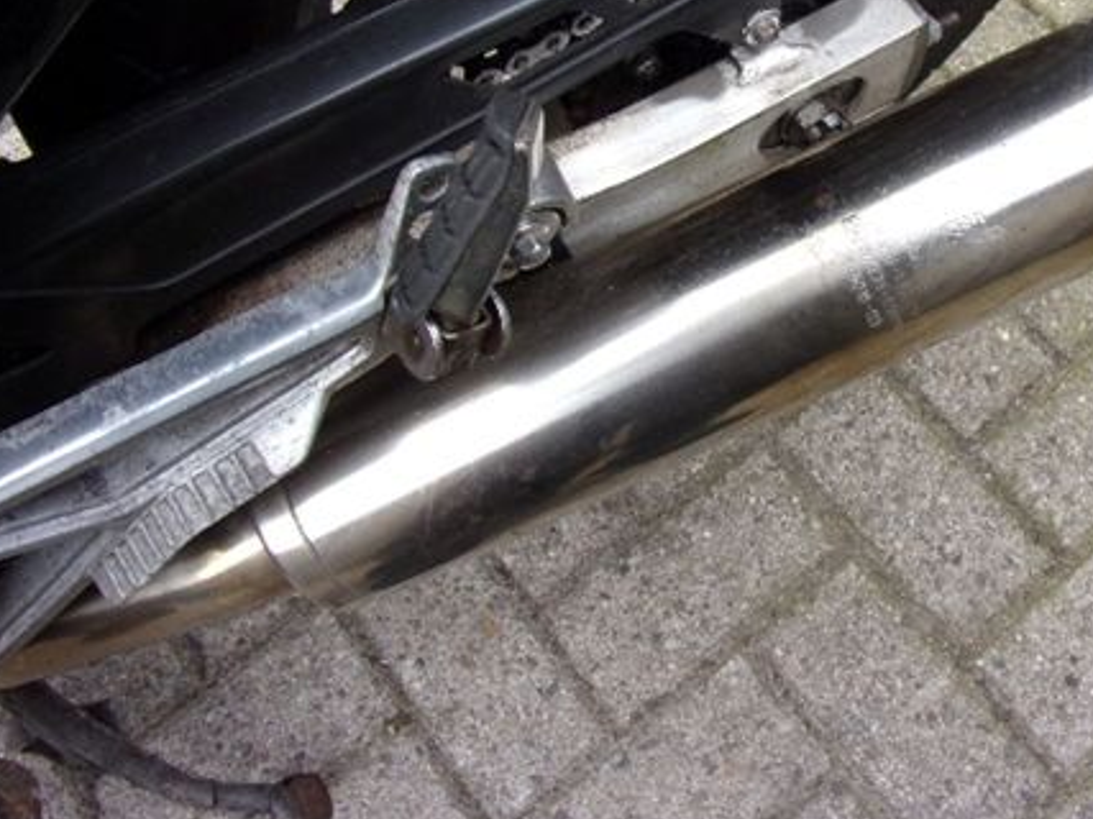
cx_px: 719
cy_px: 228
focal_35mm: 36
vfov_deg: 38.8
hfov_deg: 50.5
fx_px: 1136
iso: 80
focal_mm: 4.3
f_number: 3.3
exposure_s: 1/120
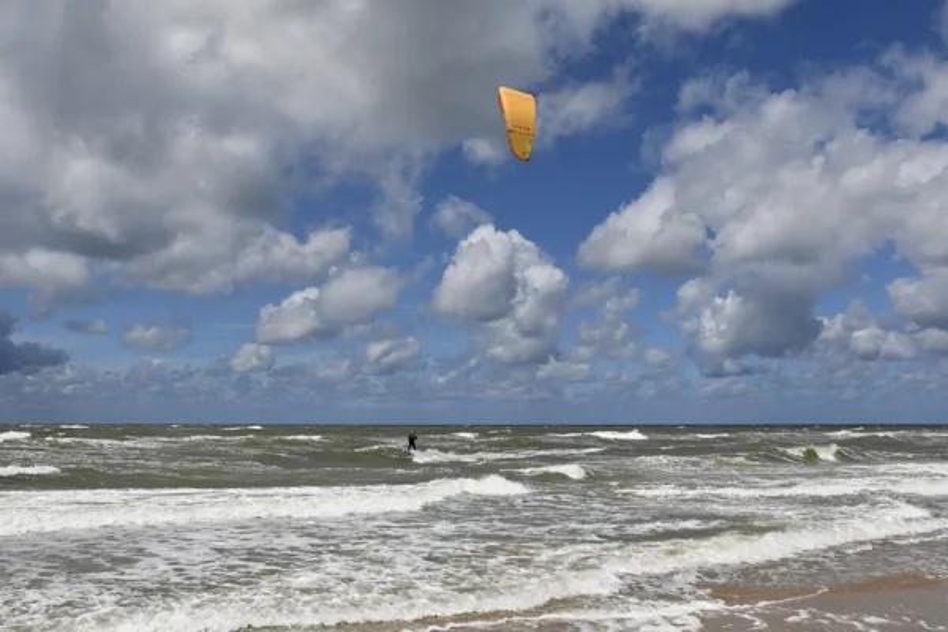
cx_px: 474
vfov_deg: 40.0
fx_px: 869
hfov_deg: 57.2
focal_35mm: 33
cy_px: 316
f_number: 11
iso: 100
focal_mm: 22
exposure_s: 1/500
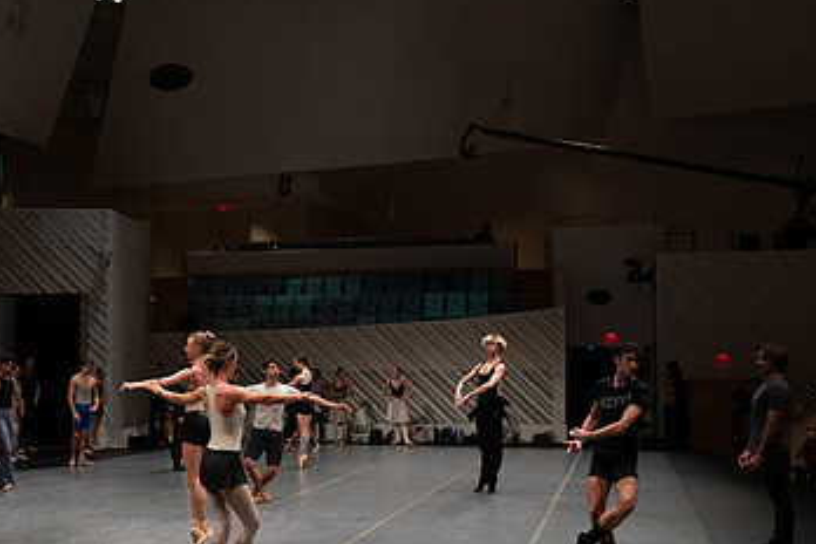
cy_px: 365
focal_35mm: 40
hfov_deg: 47.1
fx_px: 907
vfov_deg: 33.1
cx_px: 230
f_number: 4
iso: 3200
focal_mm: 24
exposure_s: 1/400
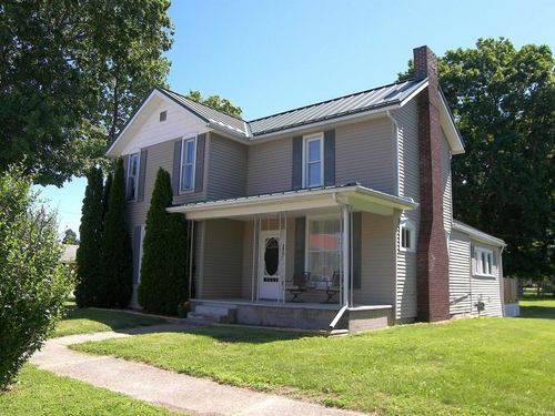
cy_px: 208
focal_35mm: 30
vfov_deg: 46.8
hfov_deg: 60.0
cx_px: 278
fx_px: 481
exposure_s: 1/400
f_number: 3.2
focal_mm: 6.3
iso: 50
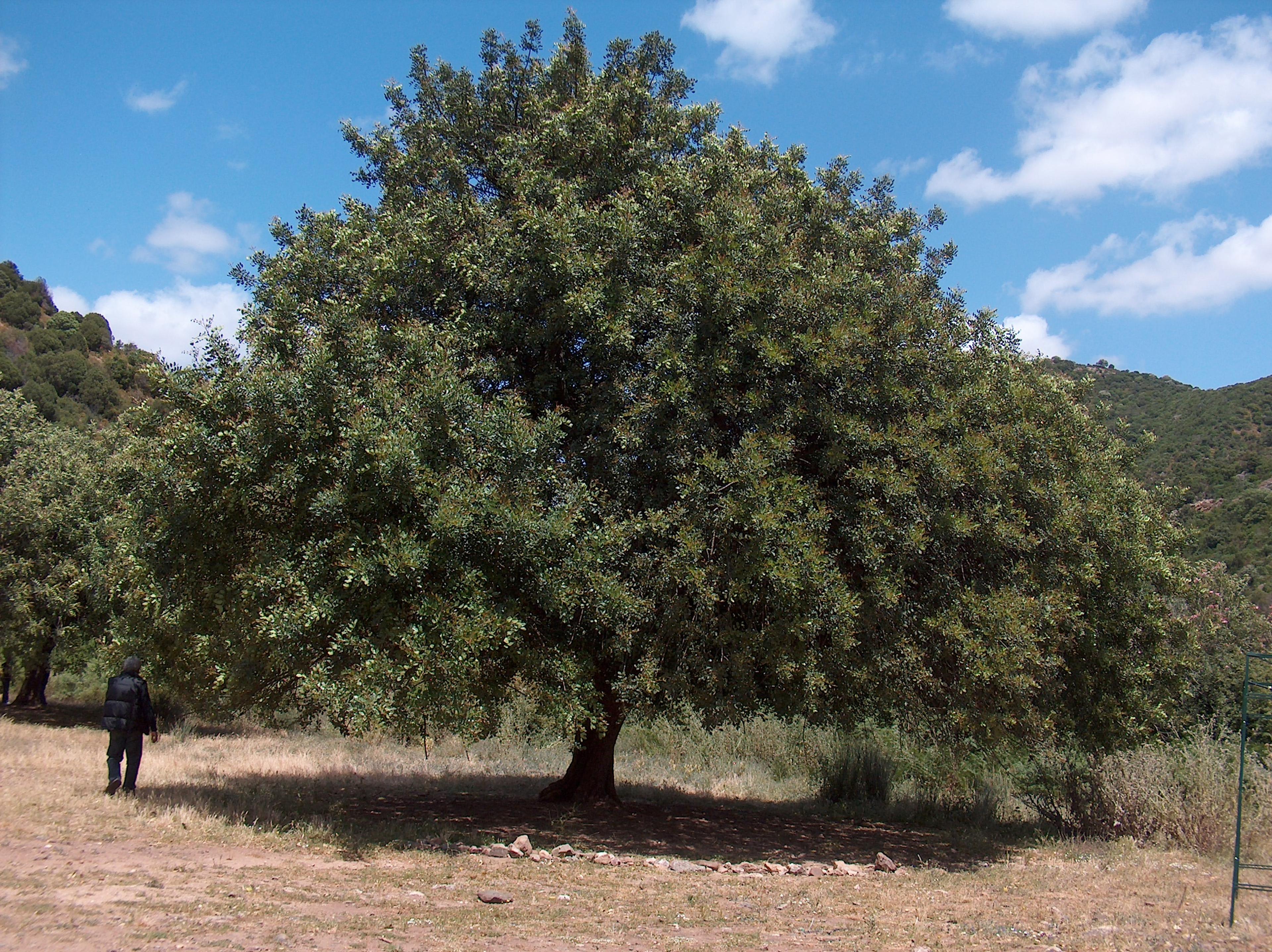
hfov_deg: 50.2
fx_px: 1359
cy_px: 476
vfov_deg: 38.6
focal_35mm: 37
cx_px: 636
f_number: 4.8
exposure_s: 1/641
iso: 100
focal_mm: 7.6
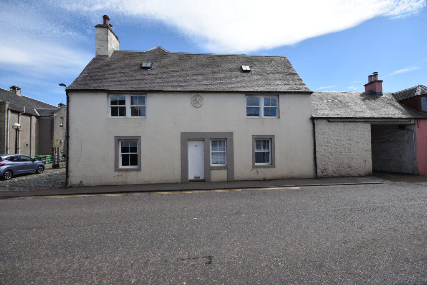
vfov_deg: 77.3
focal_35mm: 15
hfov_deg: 100.4
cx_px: 214
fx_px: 178
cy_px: 142
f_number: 9
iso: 200
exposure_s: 1/320
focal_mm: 10
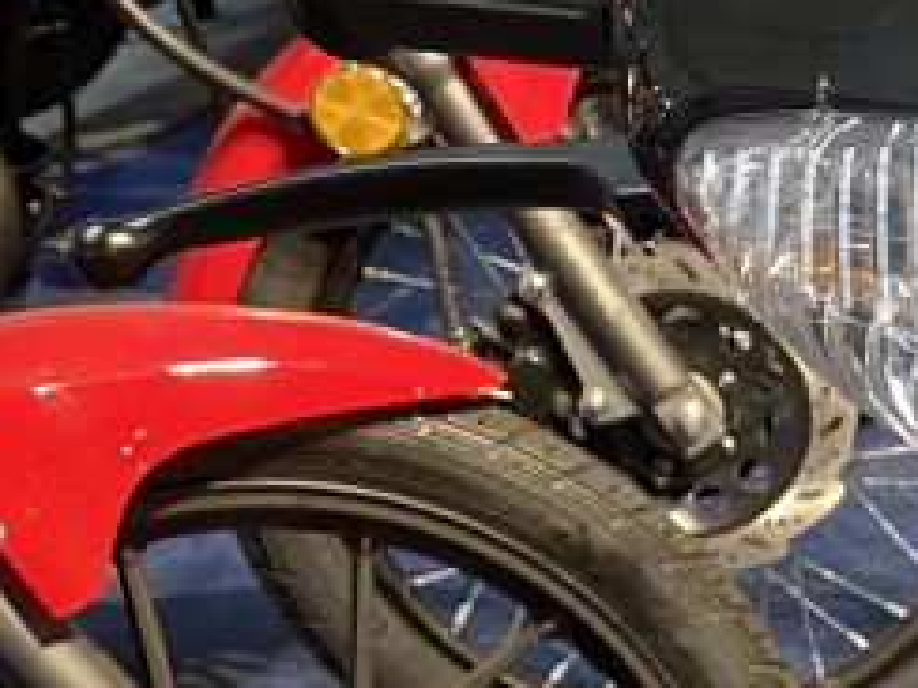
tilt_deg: -34.0
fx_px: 2997
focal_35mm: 113
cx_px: 1810
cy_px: 979
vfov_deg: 12.6
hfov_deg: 14.6
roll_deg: +2.0
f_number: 1.8
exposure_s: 1/50
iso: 200
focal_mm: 4.25
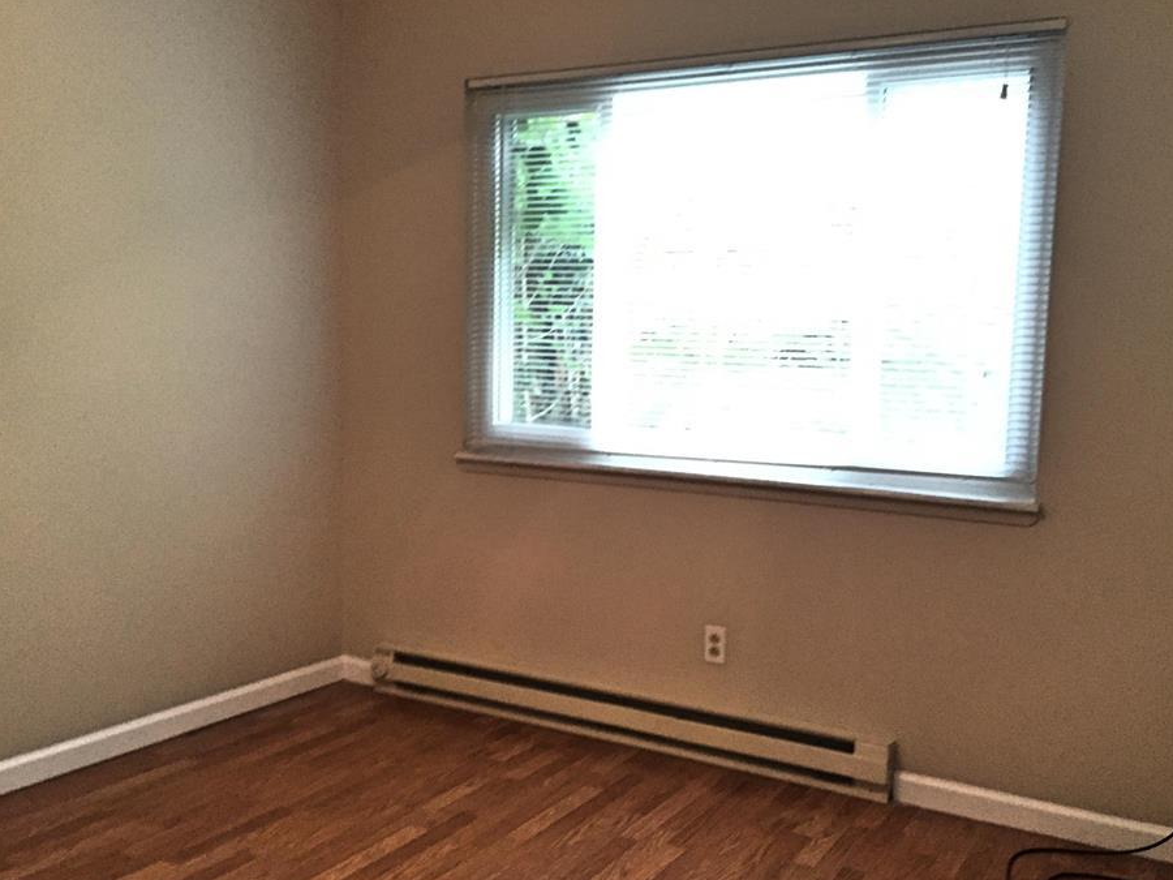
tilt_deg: -6.1
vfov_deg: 42.9
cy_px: 473
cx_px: 623
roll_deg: -2.6
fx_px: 1118
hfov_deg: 55.3
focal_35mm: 33
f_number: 2.2
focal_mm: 4.15
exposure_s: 1/30
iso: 250
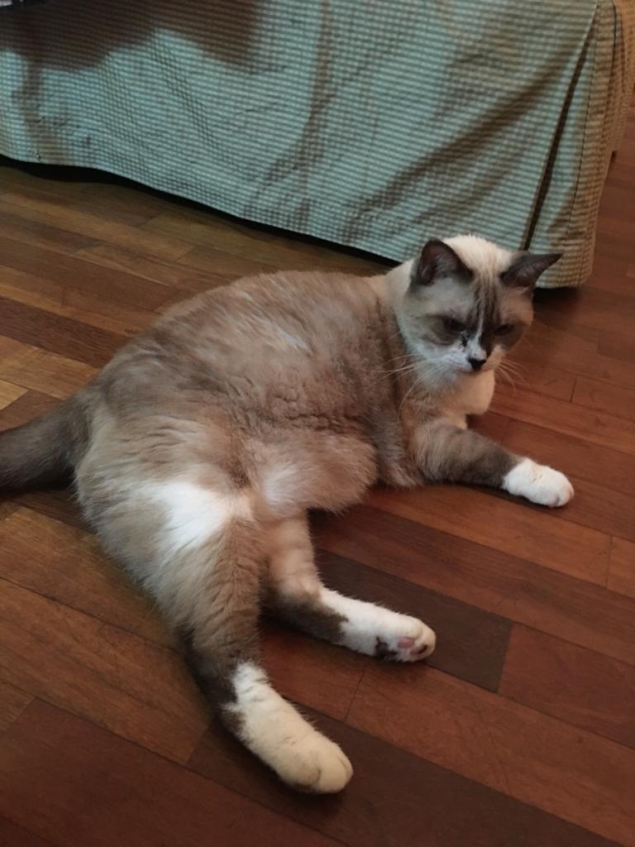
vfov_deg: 61.7
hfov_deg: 48.2
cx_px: 318
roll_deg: -8.4
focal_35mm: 29
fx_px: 709
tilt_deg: -35.6
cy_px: 424
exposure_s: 1/4
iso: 125
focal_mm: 4.15
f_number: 2.2
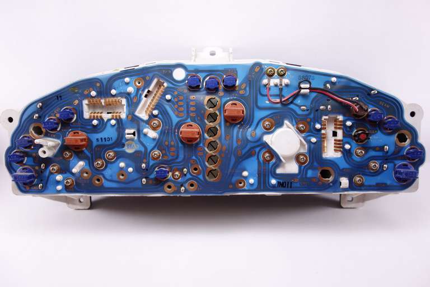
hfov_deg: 63.7
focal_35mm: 29
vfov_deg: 45.0
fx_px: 346
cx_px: 215
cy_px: 144
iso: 125
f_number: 2
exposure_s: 1/100
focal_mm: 10.63
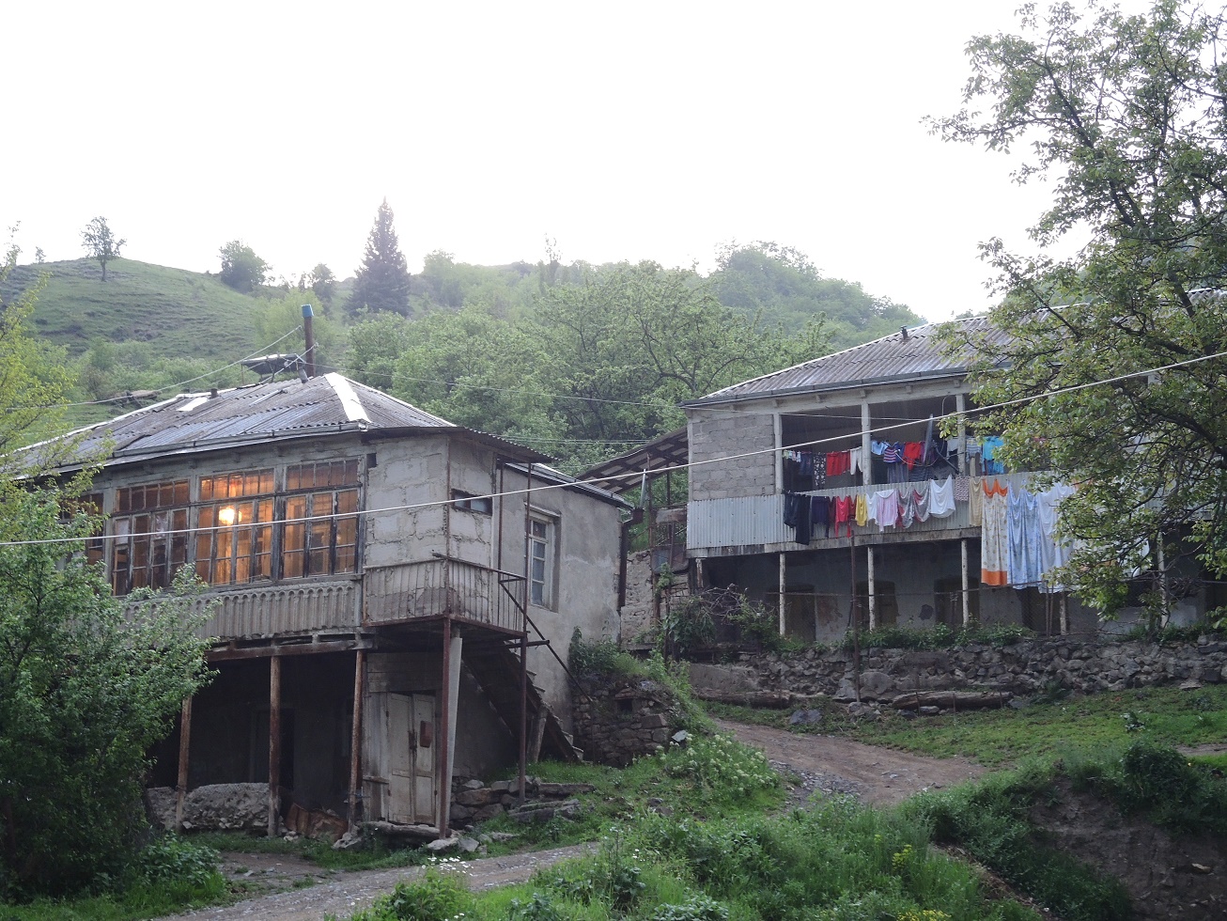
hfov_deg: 26.3
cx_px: 614
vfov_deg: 19.9
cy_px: 460
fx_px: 2623
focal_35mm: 74
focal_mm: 15.9
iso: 400
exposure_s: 1/25
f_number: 3.2
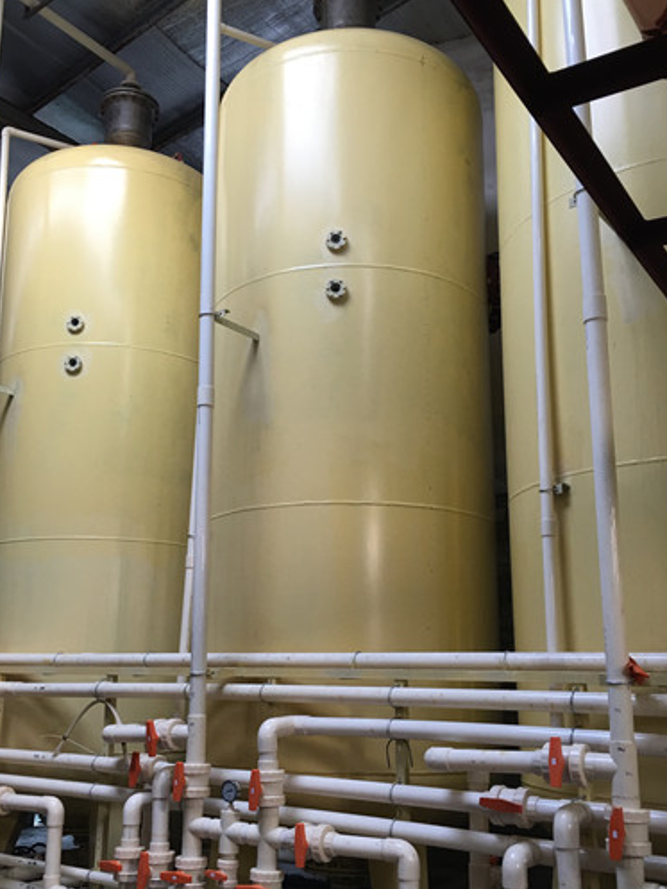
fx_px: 899
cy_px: 488
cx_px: 306
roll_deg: -1.3
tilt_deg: +11.9
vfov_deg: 52.5
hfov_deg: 40.7
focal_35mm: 35
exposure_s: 1/17
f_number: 2.2
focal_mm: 4.15
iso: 40
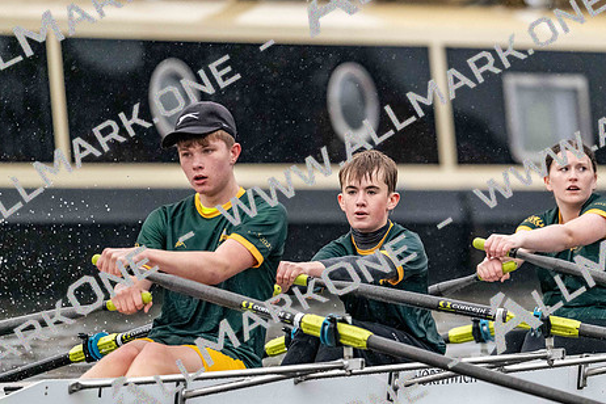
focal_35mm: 502
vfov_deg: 2.7
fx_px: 8450
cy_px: 230
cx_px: 378
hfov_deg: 4.1
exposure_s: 1/2000
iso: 8000
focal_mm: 400
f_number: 4.5
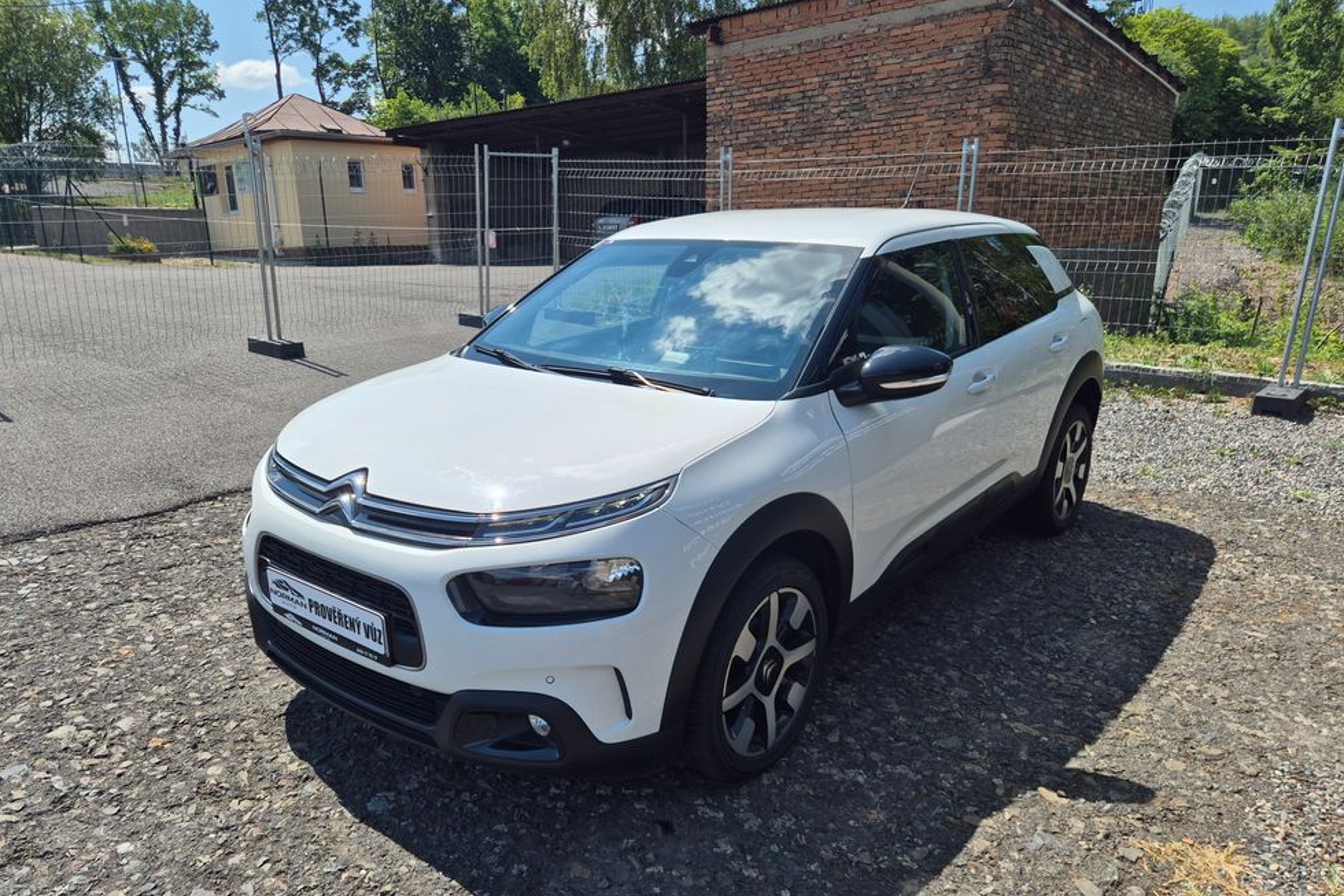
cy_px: 519
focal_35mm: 25
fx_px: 933
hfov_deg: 71.5
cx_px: 643
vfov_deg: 51.1
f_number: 1.8
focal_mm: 5.4
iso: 25
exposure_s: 1/2568
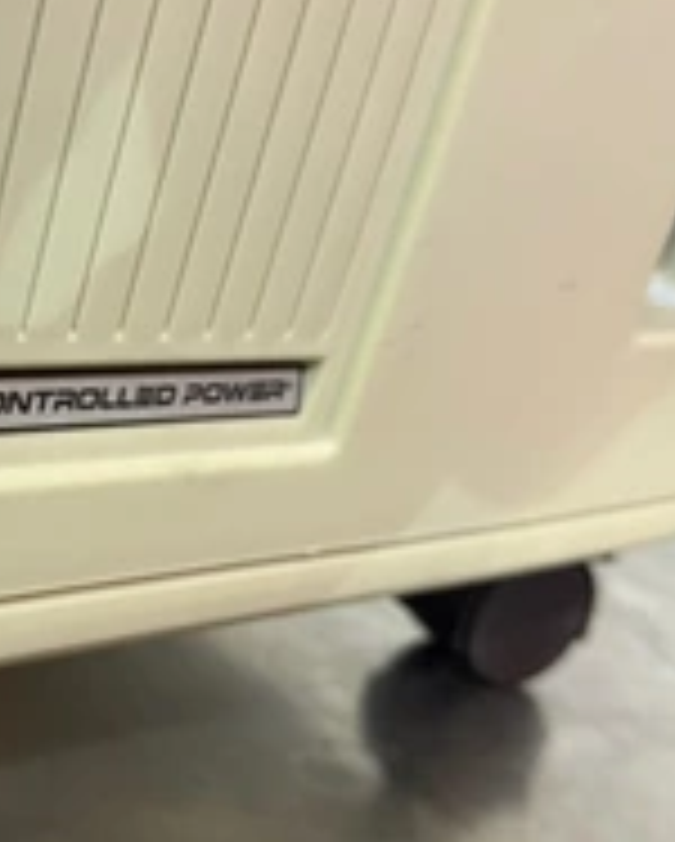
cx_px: 0
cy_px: 369
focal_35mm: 50
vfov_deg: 37.2
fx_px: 1247
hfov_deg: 28.4
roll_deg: -11.5
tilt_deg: -14.8
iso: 500
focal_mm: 6.76
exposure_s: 1/60
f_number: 1.78
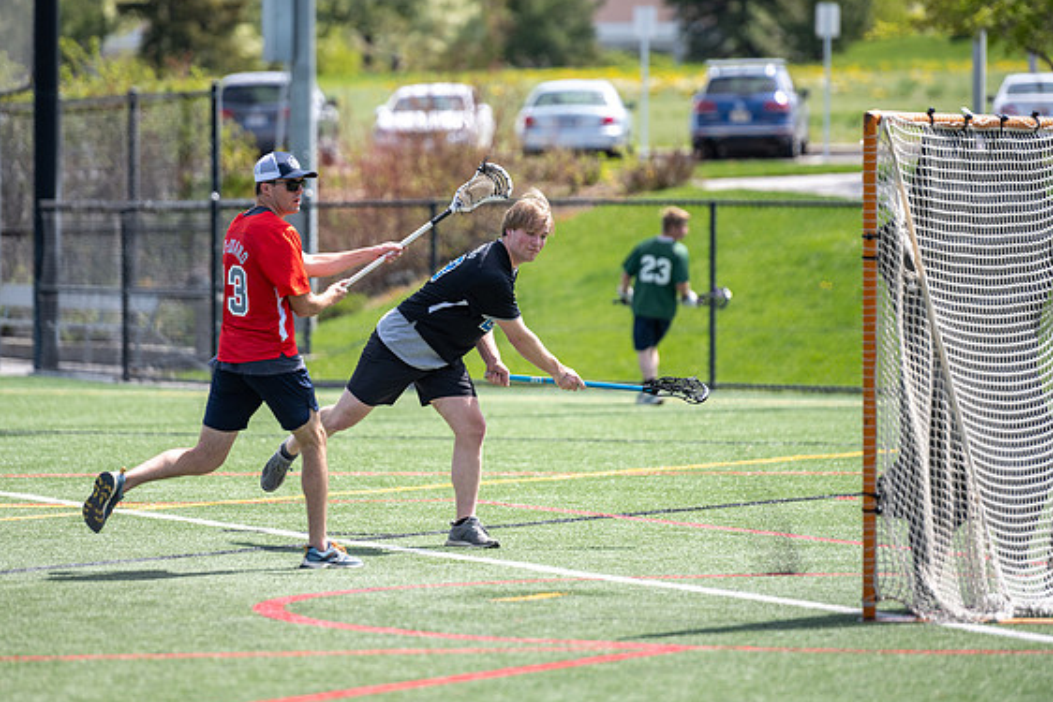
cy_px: 335
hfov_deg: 9.2
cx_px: 478
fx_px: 6553
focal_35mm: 224
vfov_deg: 6.1
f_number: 2.8
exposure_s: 1/2000
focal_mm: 200
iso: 100
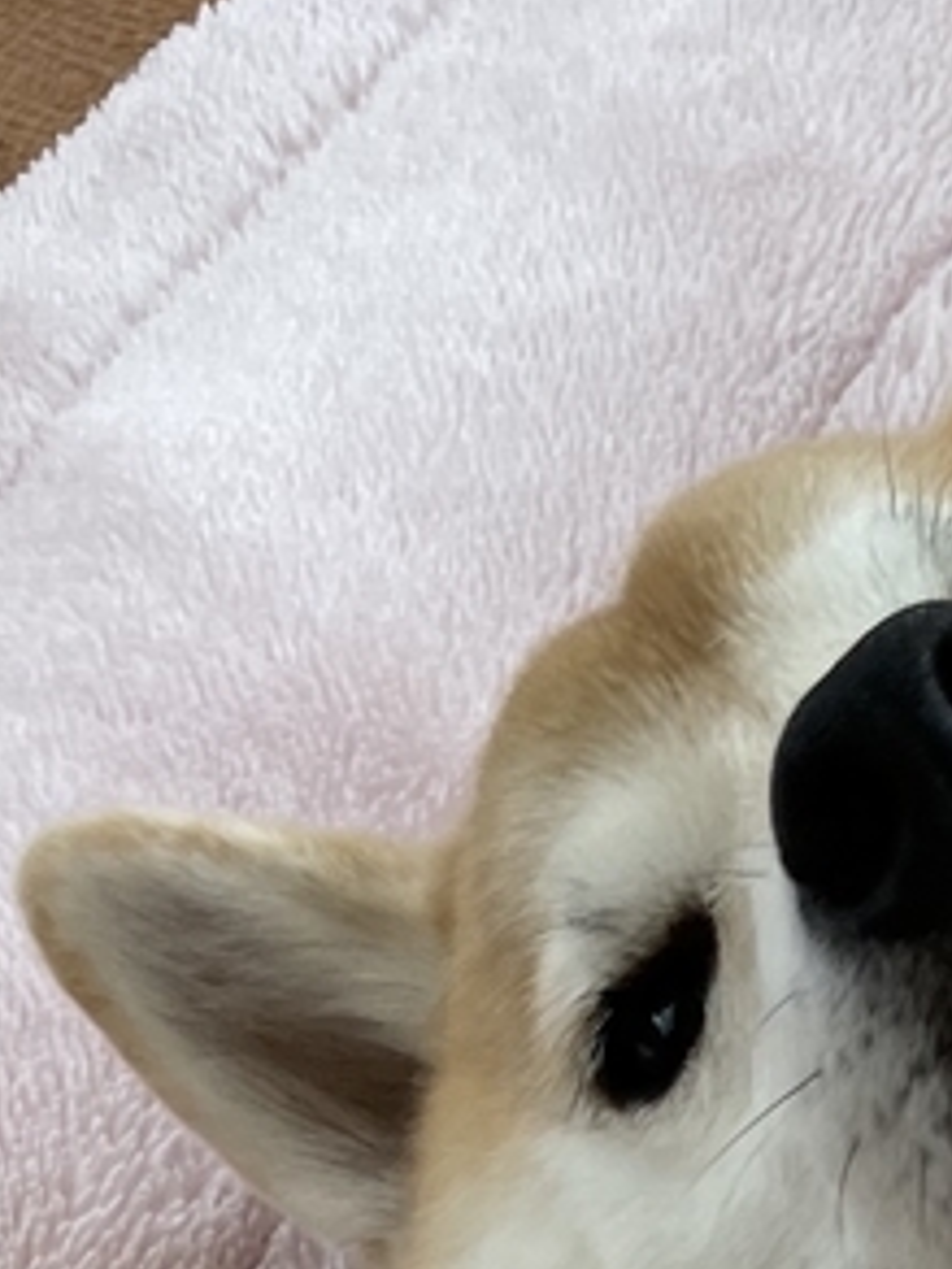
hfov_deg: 13.0
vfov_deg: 15.0
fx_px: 3924
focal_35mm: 107
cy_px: 2521
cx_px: 1465
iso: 64
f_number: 1.6
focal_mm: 4.2
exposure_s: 1/121
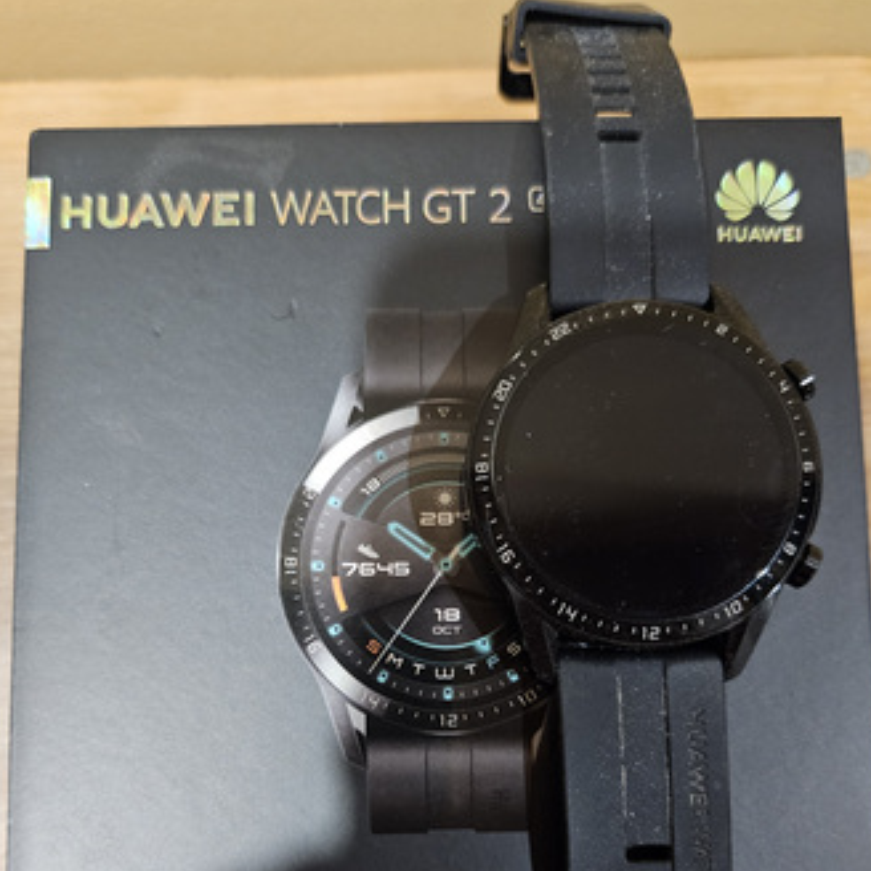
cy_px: 584
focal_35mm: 31
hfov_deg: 52.5
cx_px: 429
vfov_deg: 51.5
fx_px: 882
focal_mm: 5.4
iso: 1000
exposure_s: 1/25
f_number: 1.8
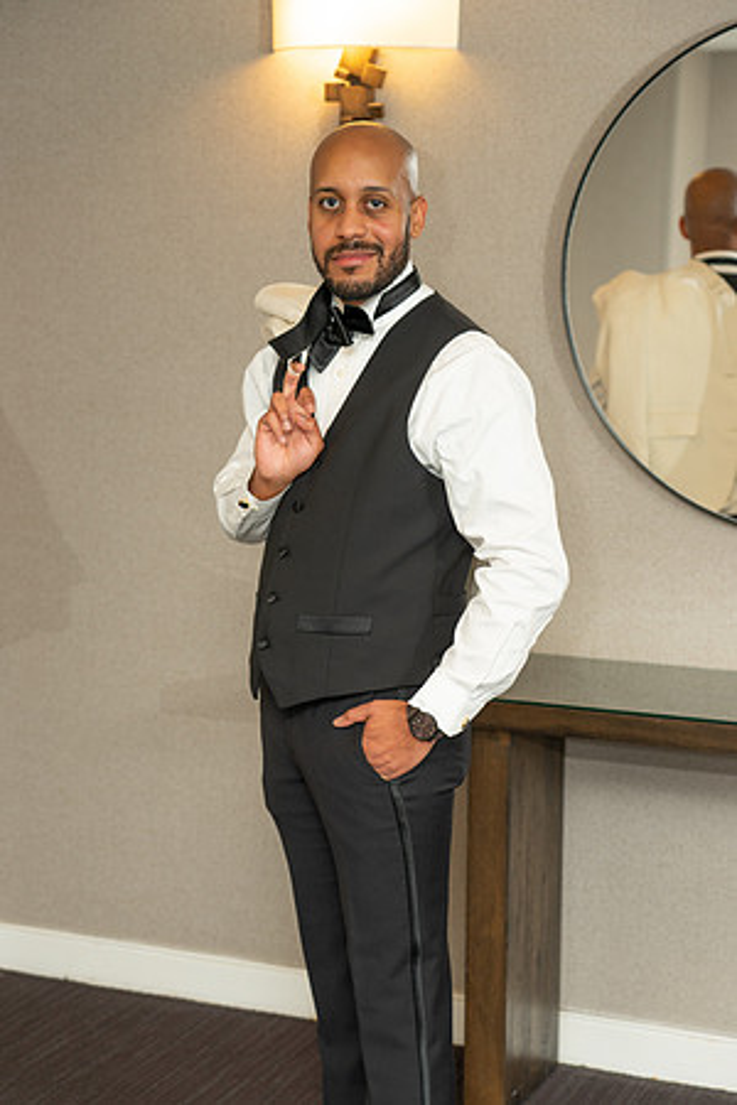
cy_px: 552
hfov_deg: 20.0
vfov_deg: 29.7
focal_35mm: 68
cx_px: 368
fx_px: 2088
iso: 200
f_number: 4
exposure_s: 1/100
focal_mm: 68
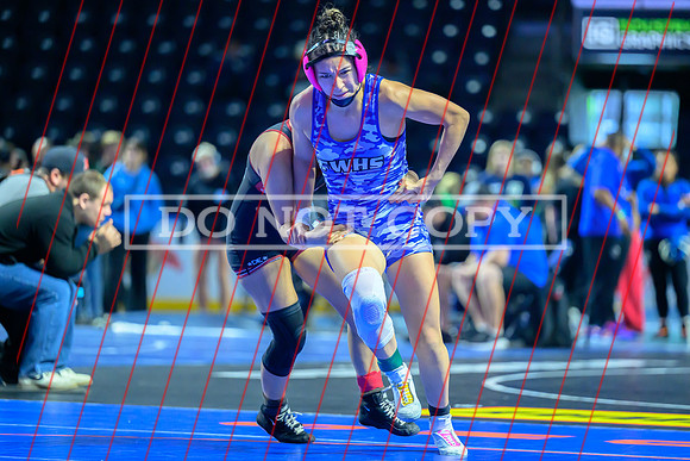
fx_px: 3787
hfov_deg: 10.4
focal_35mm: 198
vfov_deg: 7.0
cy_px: 211
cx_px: 355
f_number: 2.8
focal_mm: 175
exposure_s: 1/640
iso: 3200
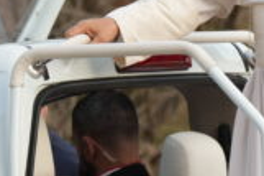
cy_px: 38
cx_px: 313
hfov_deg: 4.8
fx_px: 3157
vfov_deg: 3.2
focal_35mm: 431
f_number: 4
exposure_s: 1/160
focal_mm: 105
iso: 100
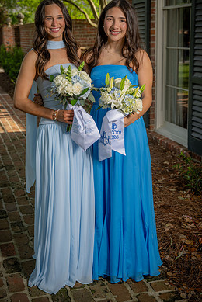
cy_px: 136
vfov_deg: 38.1
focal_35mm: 52
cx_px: 99
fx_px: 437
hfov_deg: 26.0
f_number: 5
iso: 100
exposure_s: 1/160
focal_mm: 45
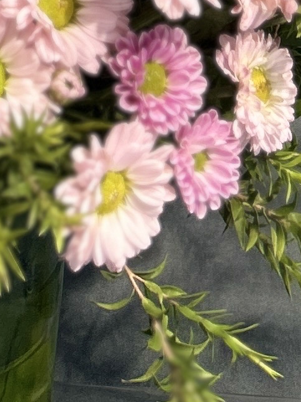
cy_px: -612
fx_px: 1879
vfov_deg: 10.3
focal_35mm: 162
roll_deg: -3.5
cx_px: -99
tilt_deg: -3.0
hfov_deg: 9.0
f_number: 1.5
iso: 50
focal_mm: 5.7
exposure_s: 1/120
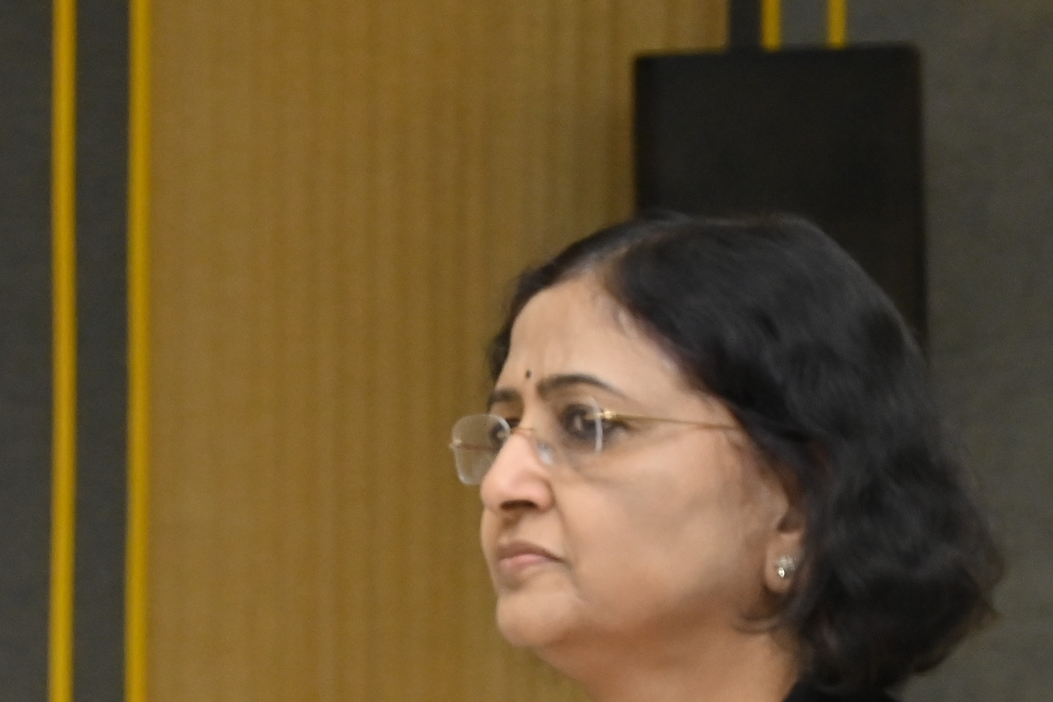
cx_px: -358
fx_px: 7430
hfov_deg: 8.0
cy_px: 660
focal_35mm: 254
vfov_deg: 5.4
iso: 2000
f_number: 4
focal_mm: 70
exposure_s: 1/125
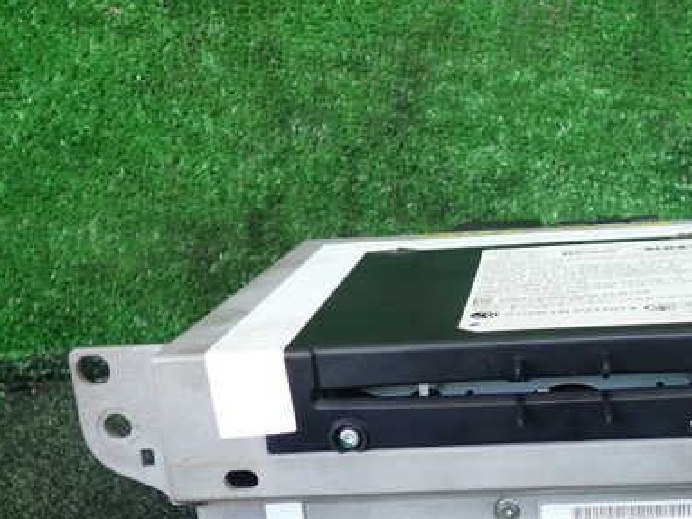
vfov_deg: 30.7
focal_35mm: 47
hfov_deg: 39.7
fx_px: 939
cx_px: 490
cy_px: 327
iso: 200
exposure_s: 1/50
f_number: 2.3
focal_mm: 5.4
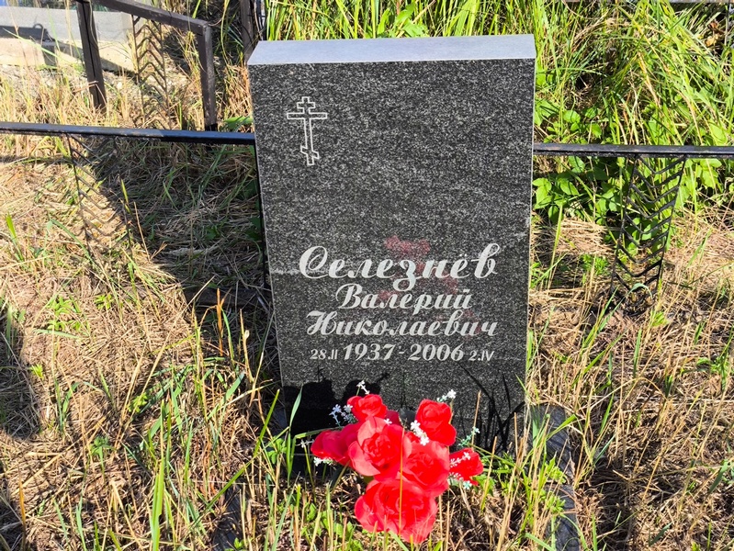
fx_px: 1061
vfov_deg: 29.1
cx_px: 367
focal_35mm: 50
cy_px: 276
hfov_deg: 38.2
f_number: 1.7
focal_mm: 4.71
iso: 50
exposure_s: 1/590
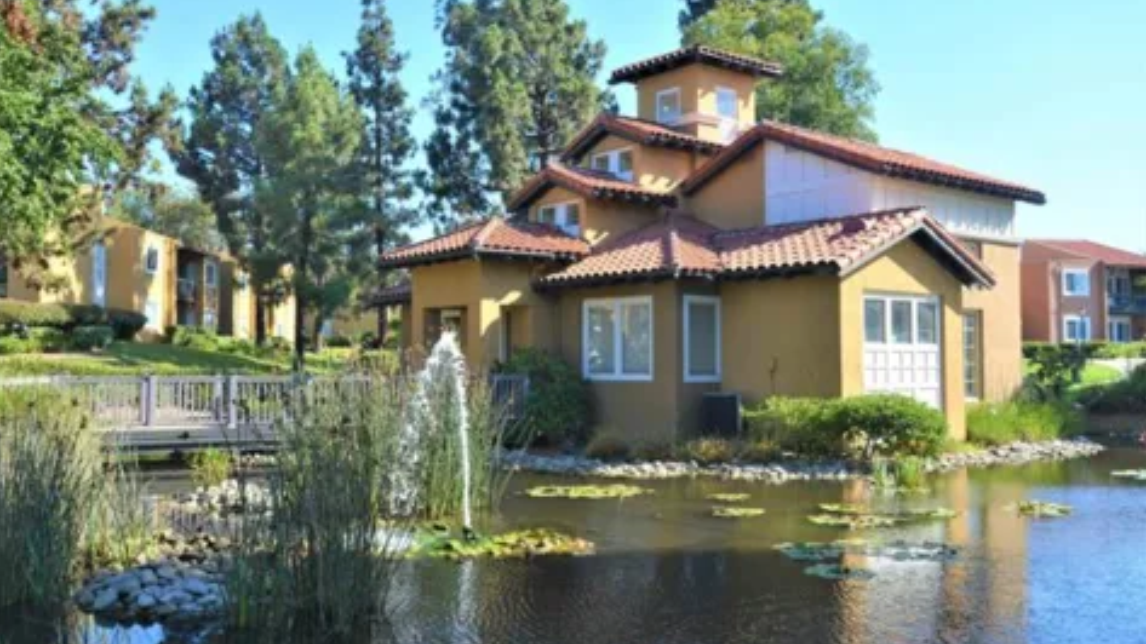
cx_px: 567
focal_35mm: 34
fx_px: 1033
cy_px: 305
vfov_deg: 34.6
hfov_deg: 58.0
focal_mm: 32
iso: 160
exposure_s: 1/250
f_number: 8
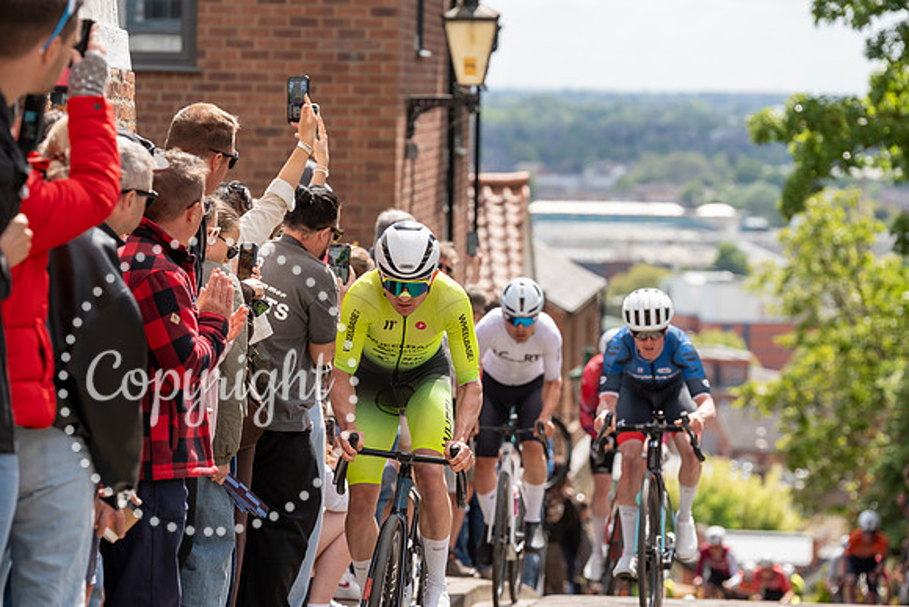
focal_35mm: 159
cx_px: 454
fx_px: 4016
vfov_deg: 8.6
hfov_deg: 12.9
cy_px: 304
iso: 320
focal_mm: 159
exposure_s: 1/1000
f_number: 5
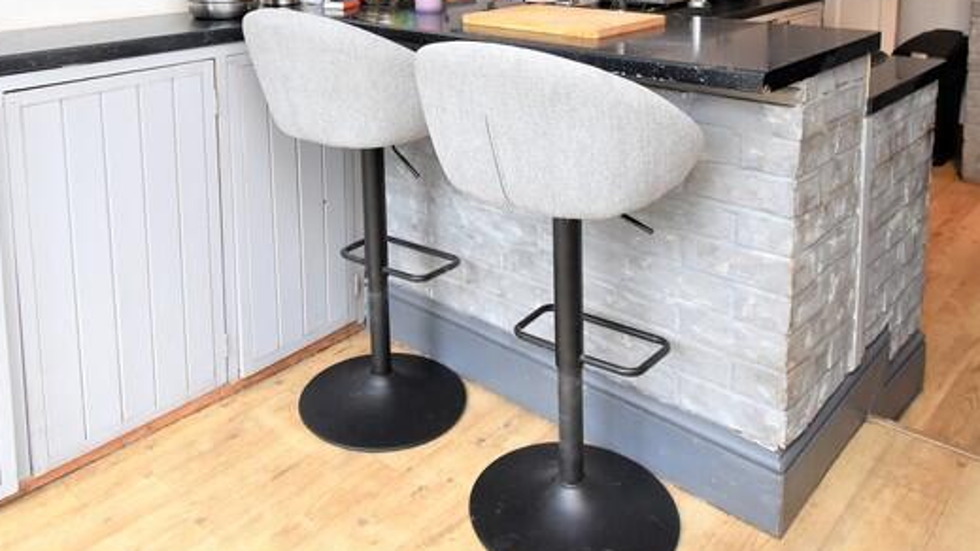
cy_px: 12
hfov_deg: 62.4
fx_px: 806
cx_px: 425
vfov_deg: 34.7
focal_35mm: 31
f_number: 5
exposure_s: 1/100
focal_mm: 10
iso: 800
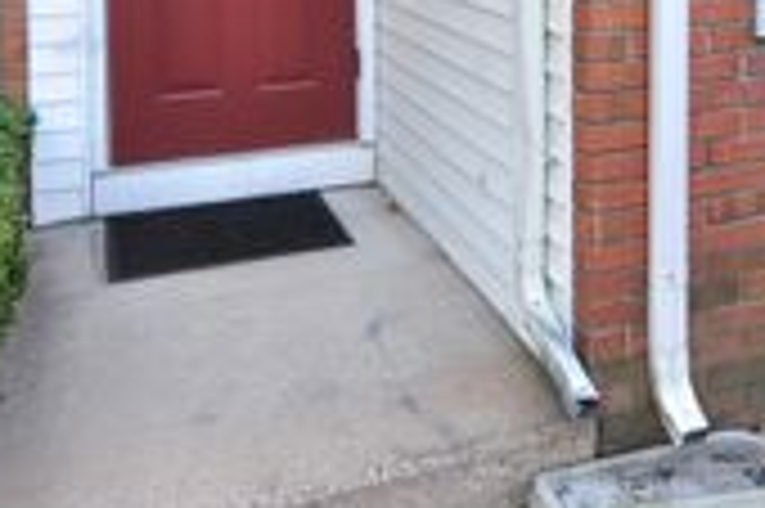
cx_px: 477
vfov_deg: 26.3
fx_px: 934
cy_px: -135
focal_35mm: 44
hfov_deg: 44.2
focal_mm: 10
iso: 200
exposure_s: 1/60
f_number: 8
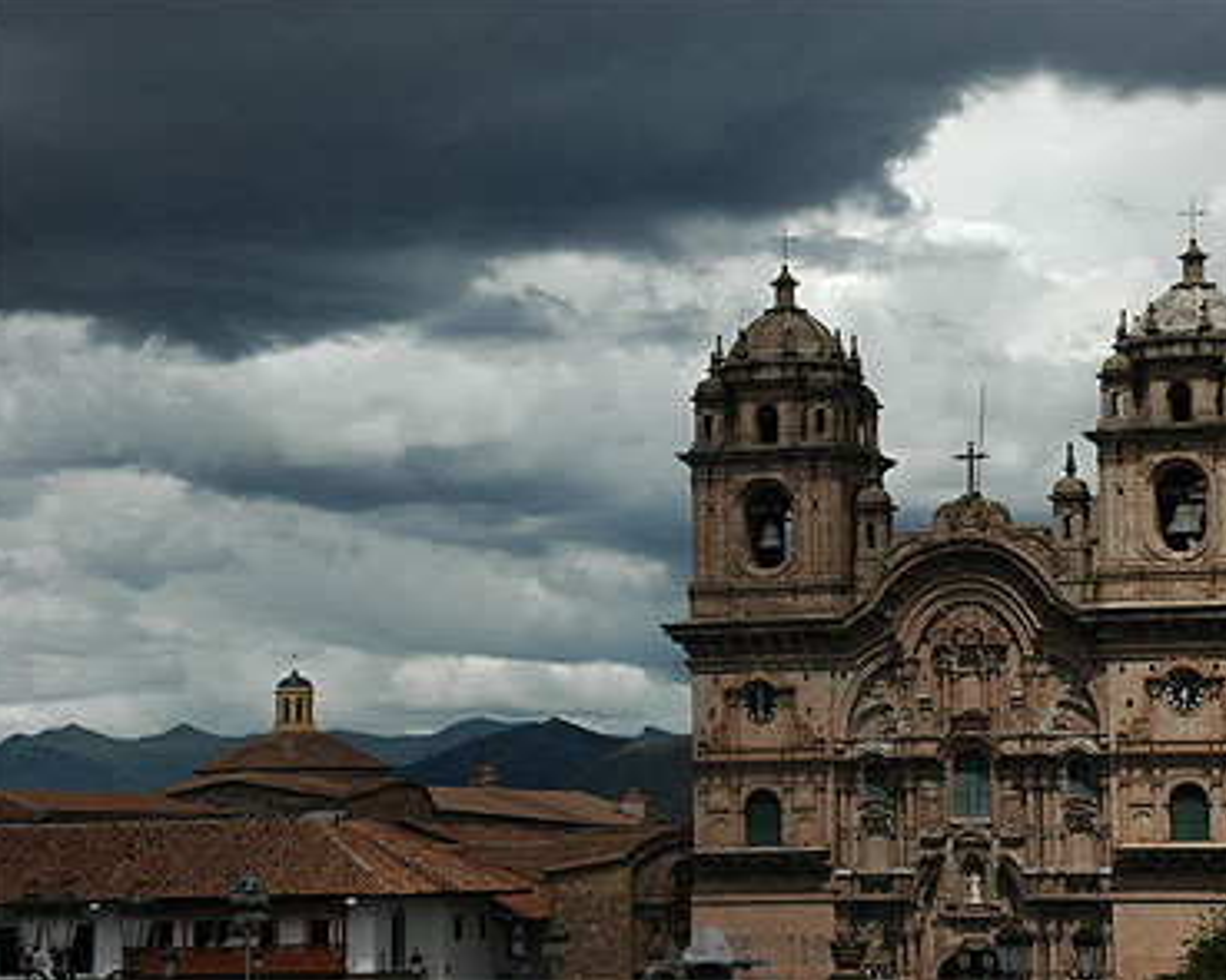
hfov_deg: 16.0
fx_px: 4353
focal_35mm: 120
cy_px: 487
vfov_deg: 12.8
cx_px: 728
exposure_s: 1/500
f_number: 11
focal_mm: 70
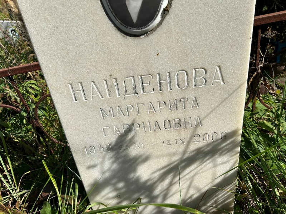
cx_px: 143
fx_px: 215
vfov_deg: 53.1
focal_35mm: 26
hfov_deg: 67.3
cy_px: 107
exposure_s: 1/3831
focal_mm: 5.7
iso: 50
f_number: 1.5
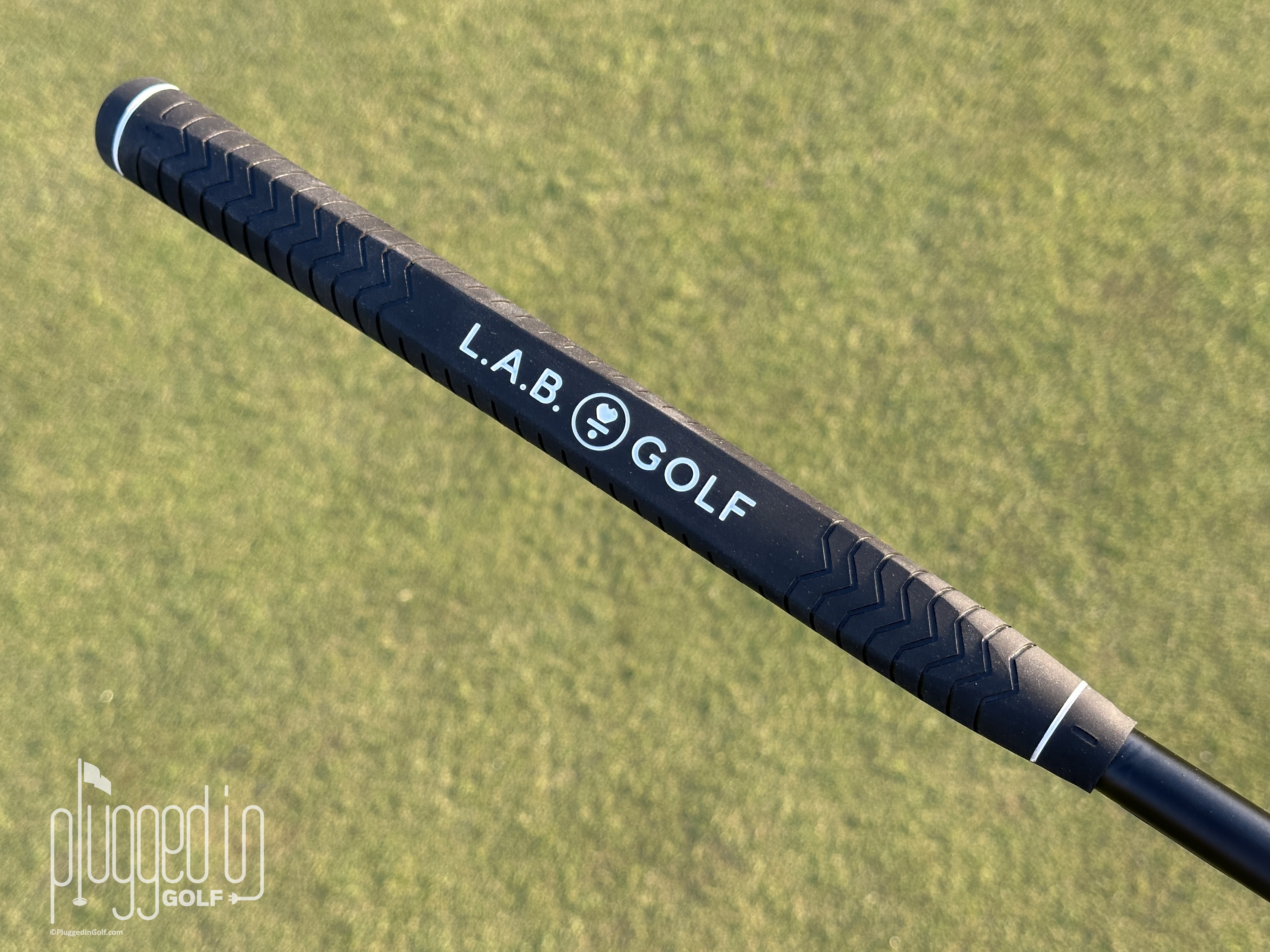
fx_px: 1761
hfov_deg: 39.7
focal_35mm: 48
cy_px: 476
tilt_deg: -58.5
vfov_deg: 30.3
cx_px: 635
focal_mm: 6.86
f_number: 1.78
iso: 64
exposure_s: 1/242
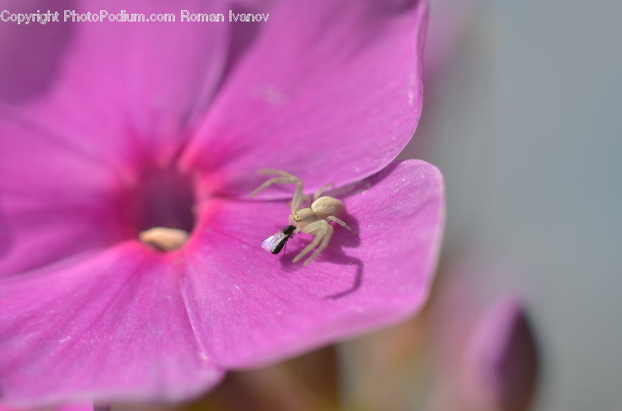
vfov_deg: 13.0
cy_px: 206
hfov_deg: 19.5
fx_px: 1809
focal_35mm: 105
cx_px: 311
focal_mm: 70
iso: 100
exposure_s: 1/320
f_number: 8
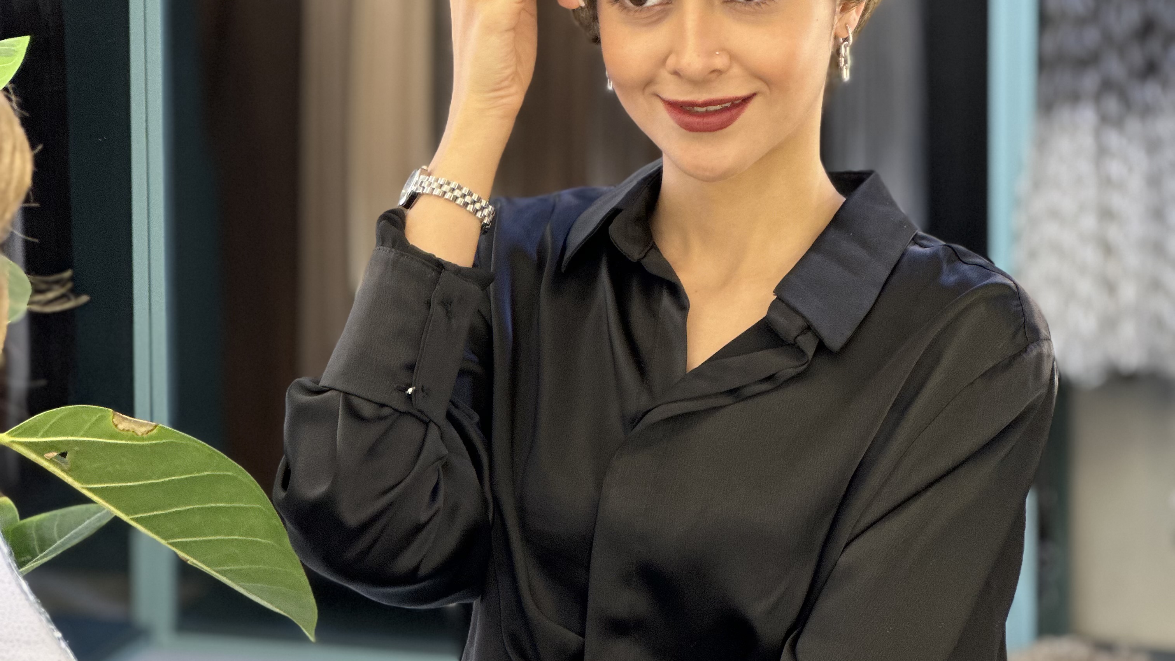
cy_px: 49
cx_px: 588
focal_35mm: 112
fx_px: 3490
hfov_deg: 19.1
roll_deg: -0.6
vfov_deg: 10.8
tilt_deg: -6.0
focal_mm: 9
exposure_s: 1/33
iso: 160
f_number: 2.8
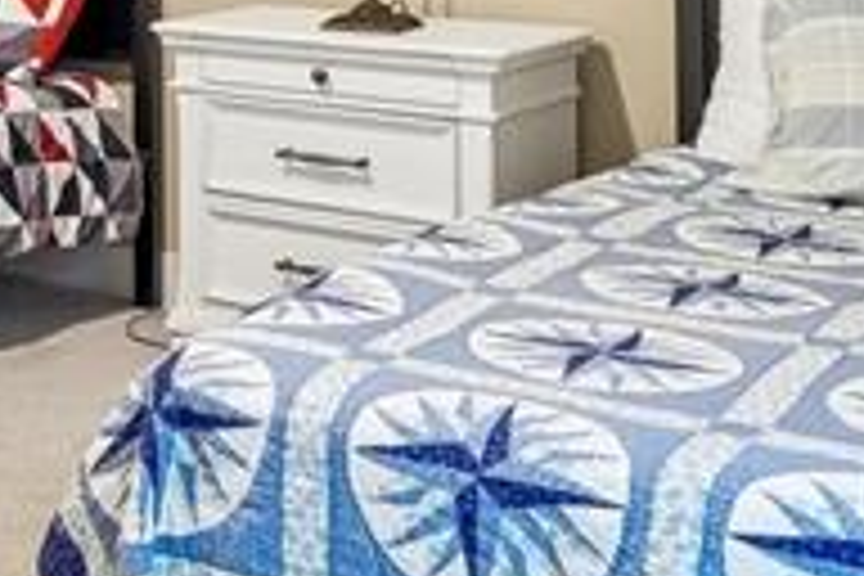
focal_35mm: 80
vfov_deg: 16.1
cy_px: -194
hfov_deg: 22.3
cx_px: -306
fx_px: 1920
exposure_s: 1/3.33
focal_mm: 10
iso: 800
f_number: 8
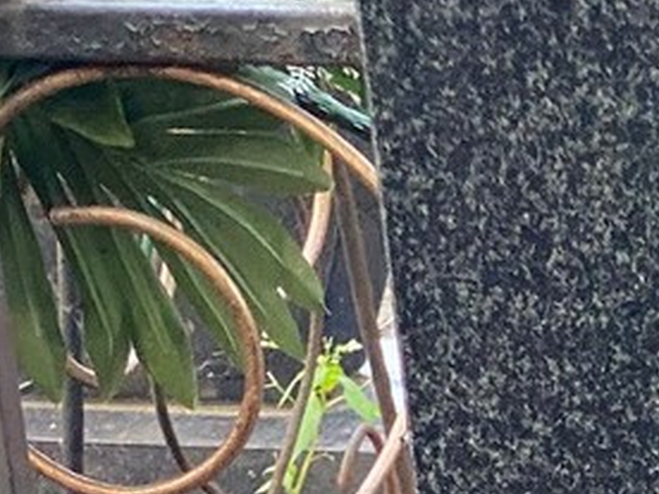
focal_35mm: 271
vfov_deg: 5.3
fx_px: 5159
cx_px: 1108
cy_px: 1148
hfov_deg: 7.1
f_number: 2
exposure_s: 1/81
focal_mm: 6
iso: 160
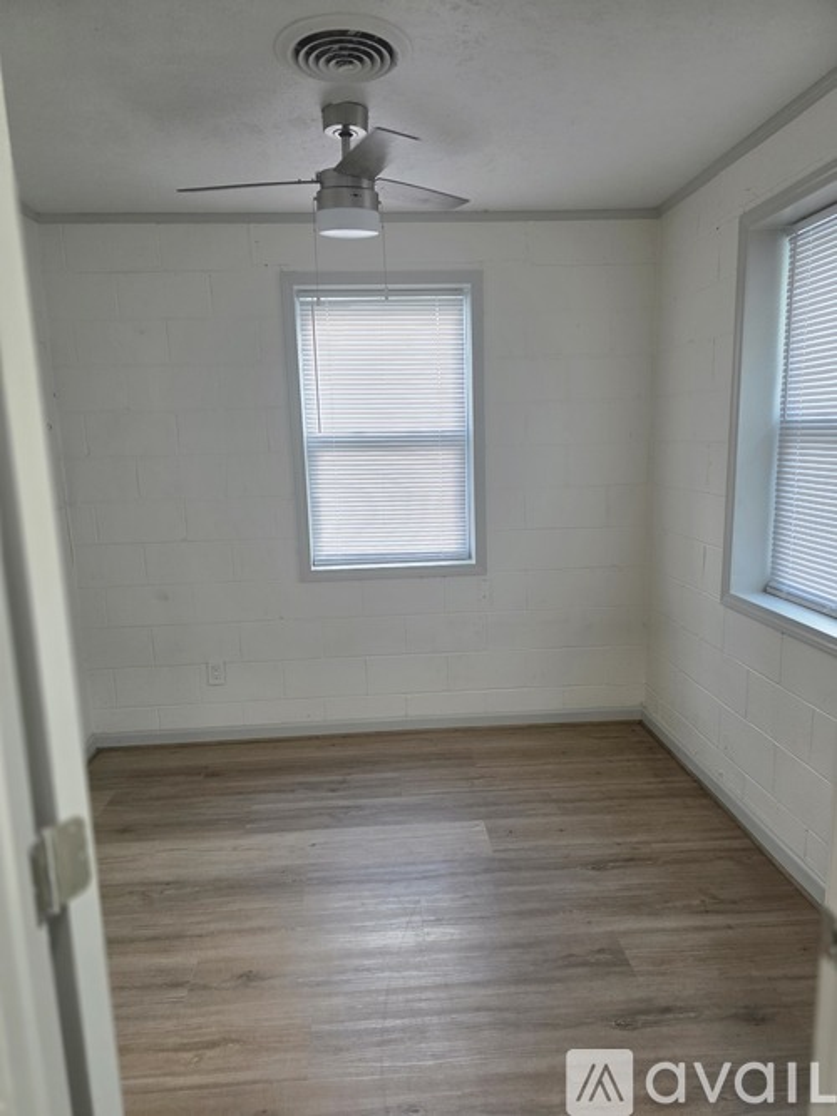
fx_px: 742
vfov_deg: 73.9
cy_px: 558
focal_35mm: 23
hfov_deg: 58.9
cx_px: 418
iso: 200
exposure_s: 1/120
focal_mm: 6.3
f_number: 1.7
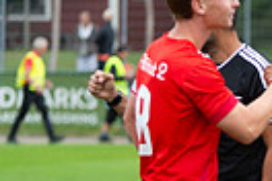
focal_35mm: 621
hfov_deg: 3.3
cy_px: 191
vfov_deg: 2.2
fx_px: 4692
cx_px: 416
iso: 180
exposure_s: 1/500
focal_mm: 140
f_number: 4
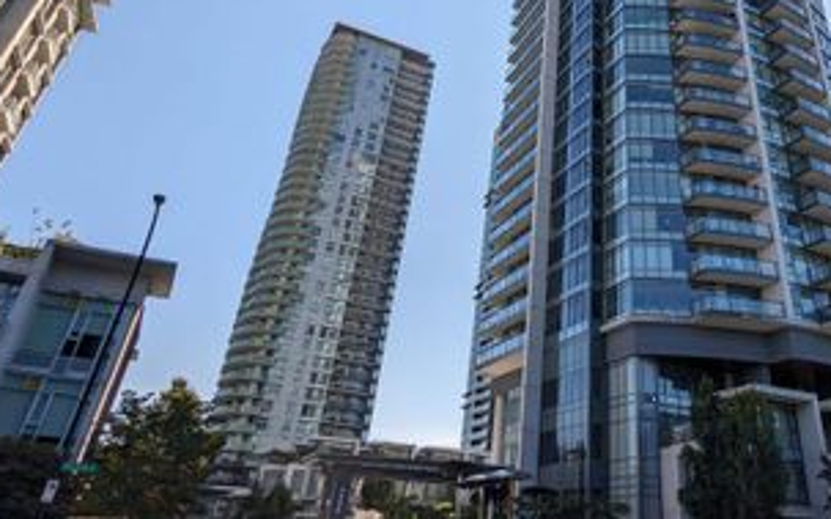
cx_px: 565
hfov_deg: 64.5
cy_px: 114
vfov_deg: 42.7
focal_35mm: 28
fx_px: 634
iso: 55
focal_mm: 2.35
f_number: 2.2
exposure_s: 1/1832
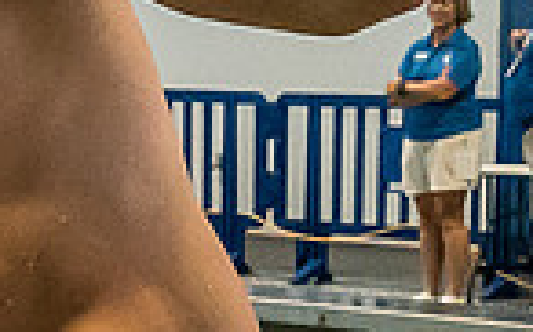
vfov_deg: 6.7
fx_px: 2845
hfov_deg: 10.5
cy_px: 200
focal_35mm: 196
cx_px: -143
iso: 3200
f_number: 2.8
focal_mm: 12
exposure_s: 1/1000
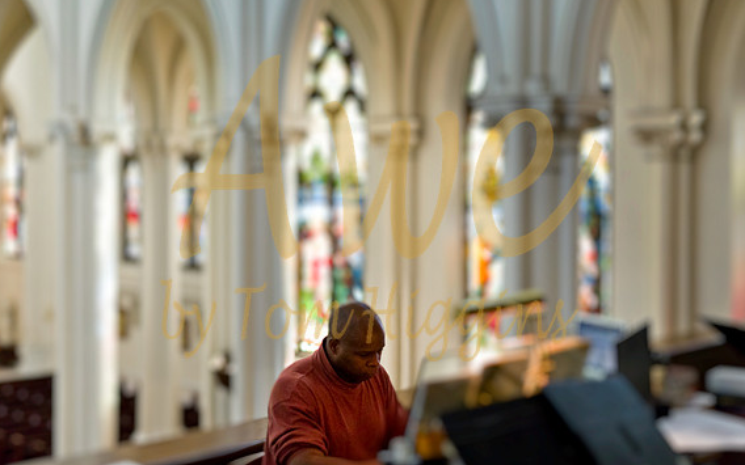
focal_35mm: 52
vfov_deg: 24.9
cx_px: 371
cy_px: 216
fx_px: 1056
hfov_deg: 38.9
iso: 4000
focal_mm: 50
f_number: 2.2
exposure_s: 1/2000
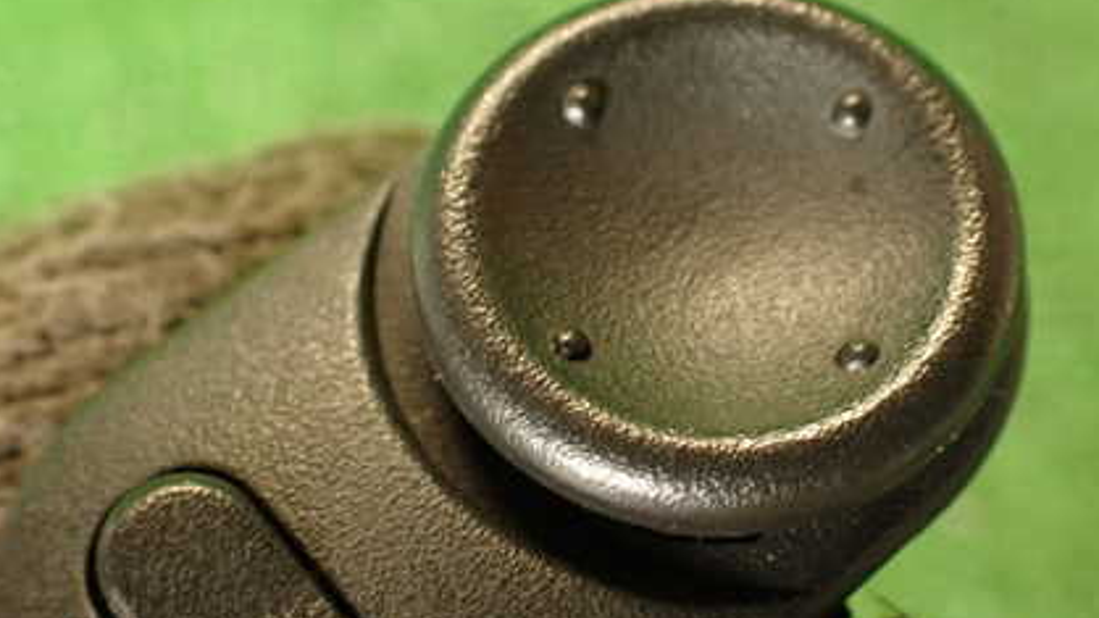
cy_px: 405
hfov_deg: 41.3
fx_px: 1457
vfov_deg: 23.8
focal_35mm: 50
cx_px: 515
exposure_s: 1/30
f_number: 2.4
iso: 250
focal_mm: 5.79
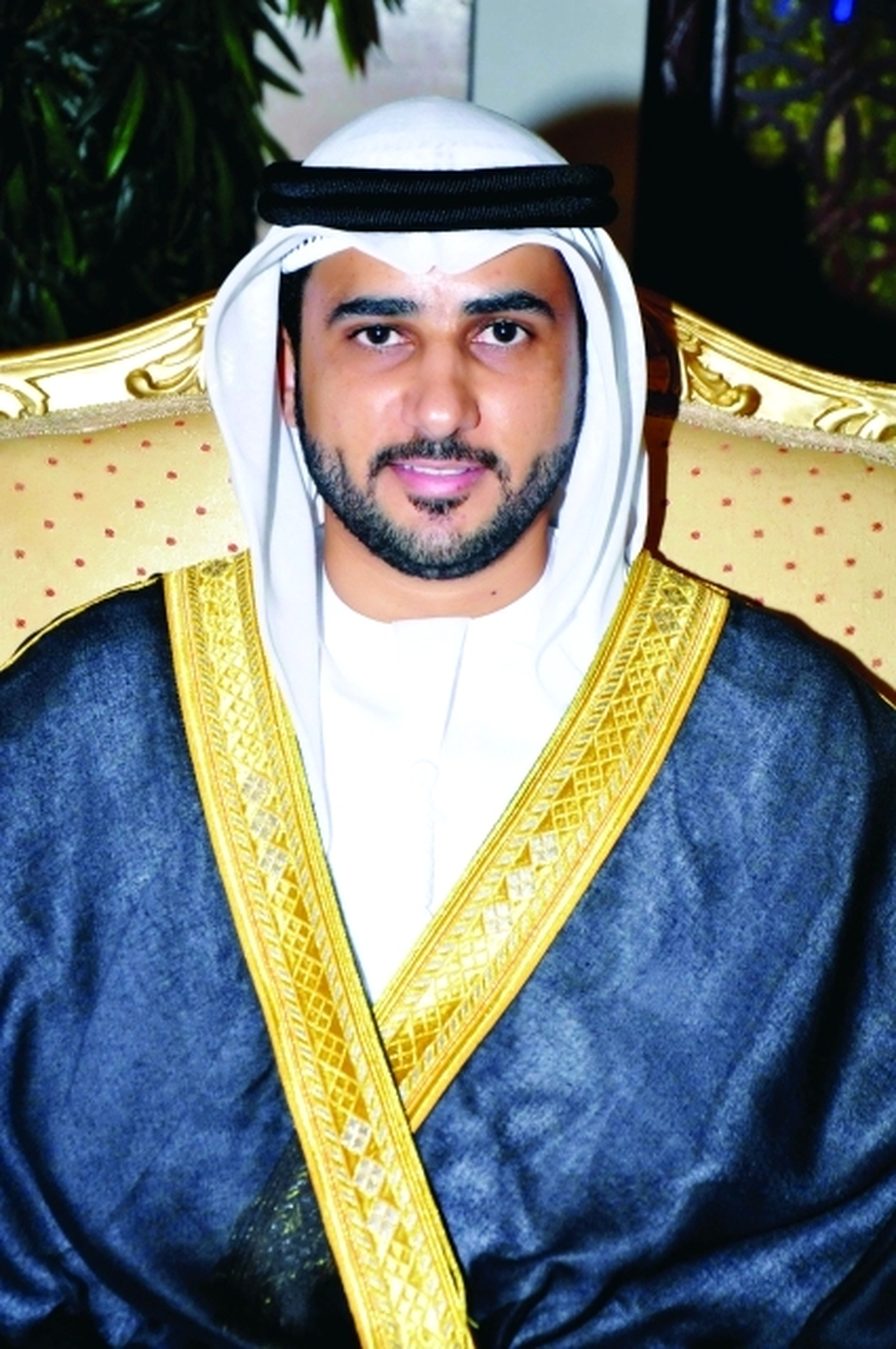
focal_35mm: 93
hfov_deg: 14.7
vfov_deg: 21.9
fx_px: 3481
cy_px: 674
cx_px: 448
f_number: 5.3
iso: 1250
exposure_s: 1/80
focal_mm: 62
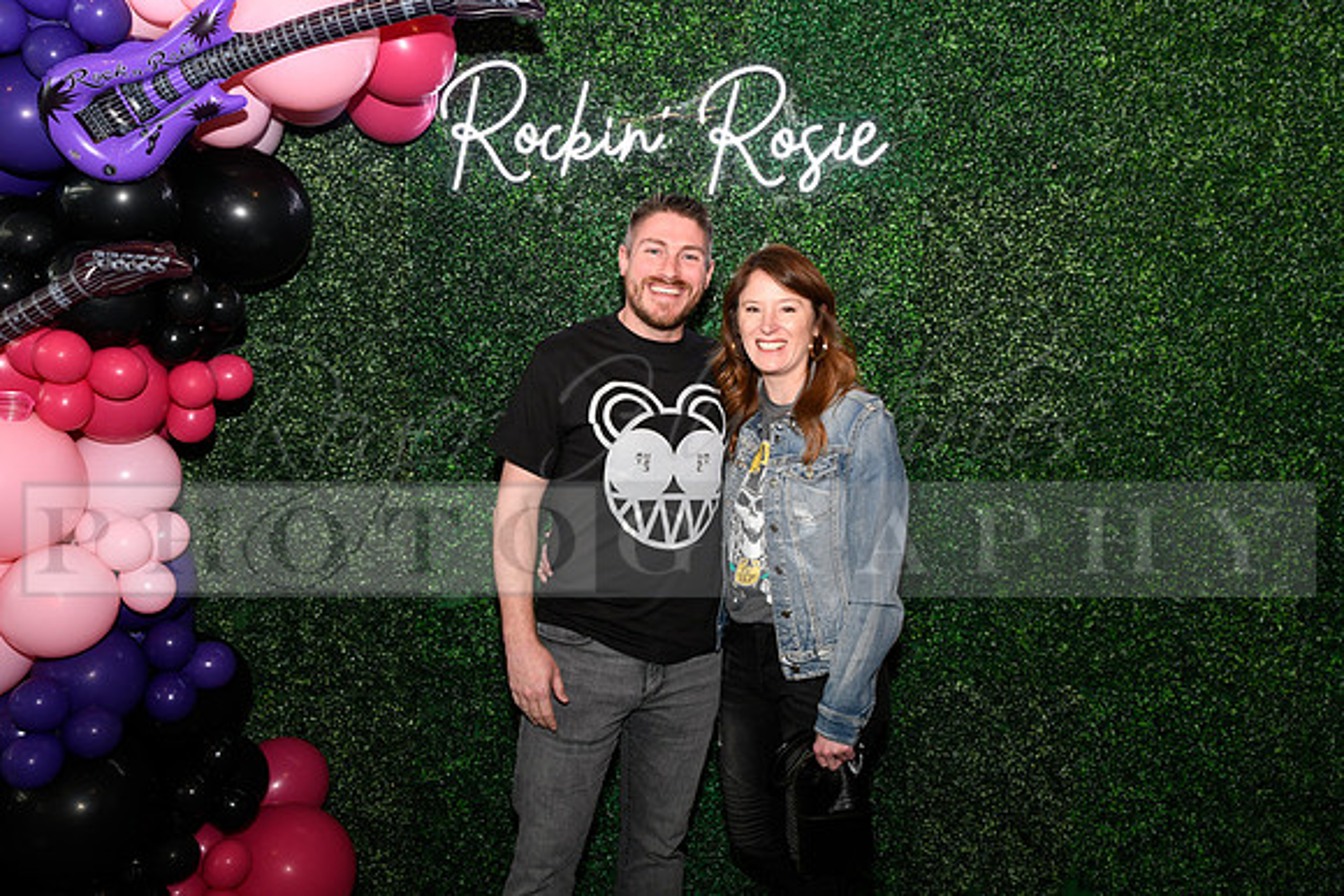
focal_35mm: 31
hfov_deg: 60.3
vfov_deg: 42.3
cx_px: 672
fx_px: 1158
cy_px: 448
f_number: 6.3
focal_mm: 31
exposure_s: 1/60
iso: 500
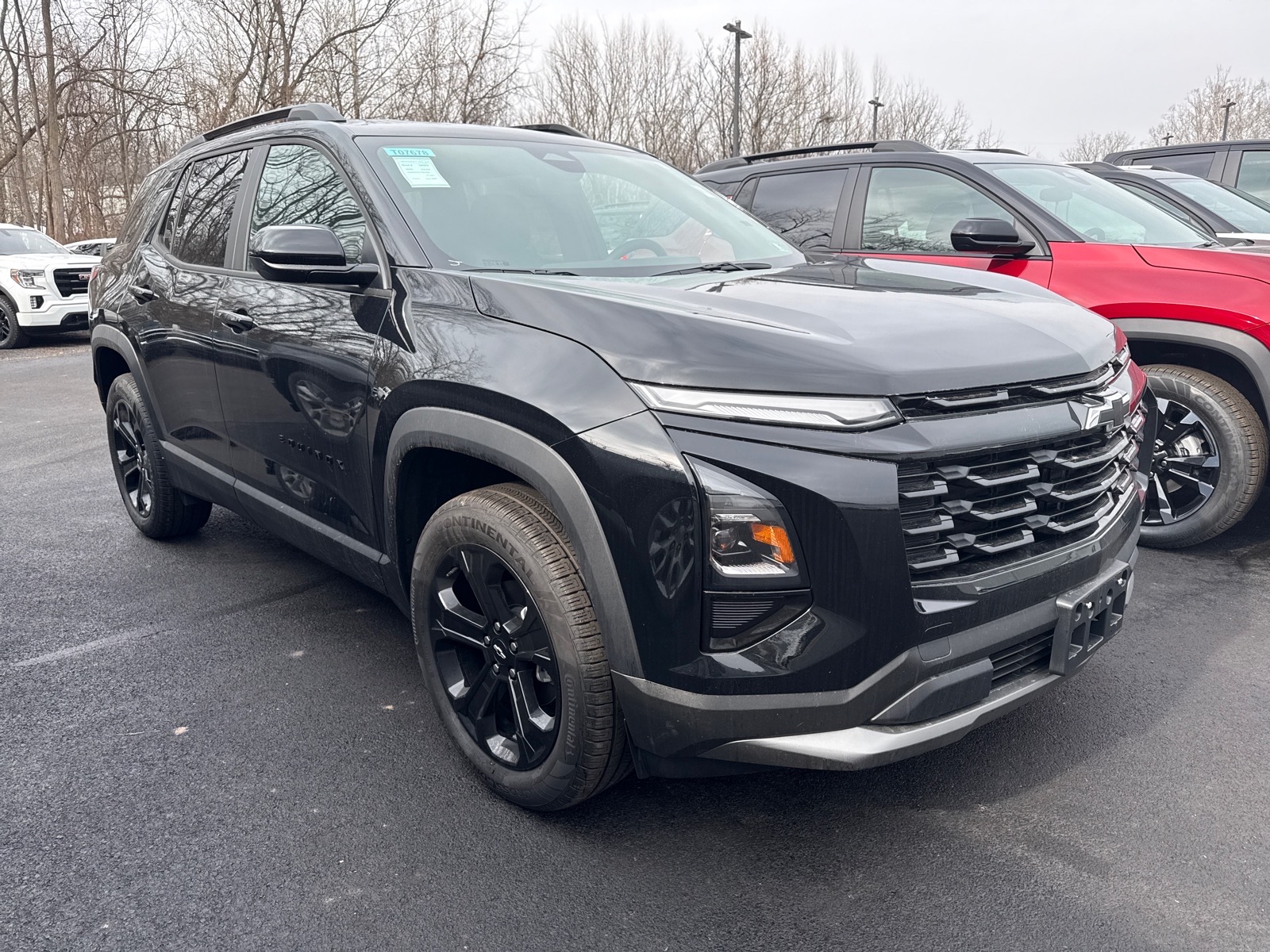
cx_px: 635
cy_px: 476
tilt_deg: -14.5
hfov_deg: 71.6
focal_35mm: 24
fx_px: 881
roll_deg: +1.1
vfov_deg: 56.8
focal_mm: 6.76
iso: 80
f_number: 1.78
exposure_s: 1/1337
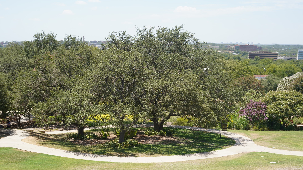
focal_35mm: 53
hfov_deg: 39.2
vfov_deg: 22.6
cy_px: 98
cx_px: 152
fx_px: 426
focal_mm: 50
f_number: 13
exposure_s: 1/60
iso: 100
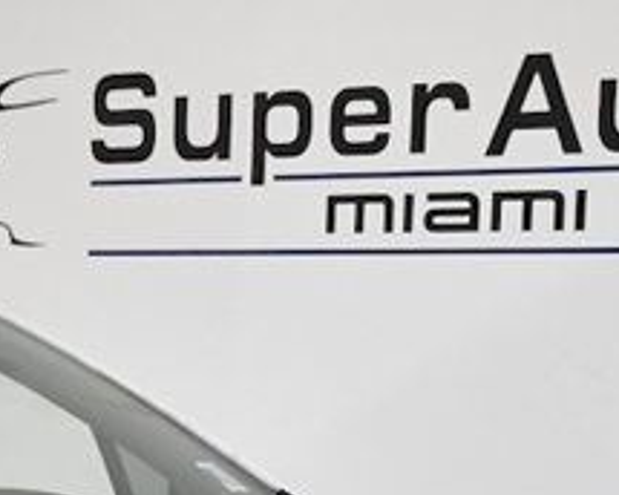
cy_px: 727
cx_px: -285
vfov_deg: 9.4
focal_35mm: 161
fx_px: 2950
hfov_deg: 11.5
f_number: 3.8
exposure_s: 1/3200
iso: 2500
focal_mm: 24
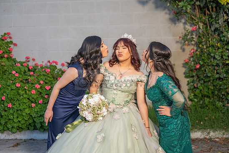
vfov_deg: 23.0
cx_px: 111
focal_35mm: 59
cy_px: 80
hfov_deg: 33.9
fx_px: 375
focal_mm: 56
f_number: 2.8
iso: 200
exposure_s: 1/160
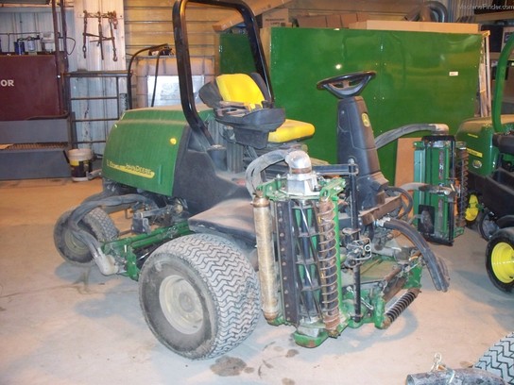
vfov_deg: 39.7
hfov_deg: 51.4
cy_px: 192
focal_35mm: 36
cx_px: 257
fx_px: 535
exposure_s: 1/30
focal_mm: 7.54
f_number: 2.8
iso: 320
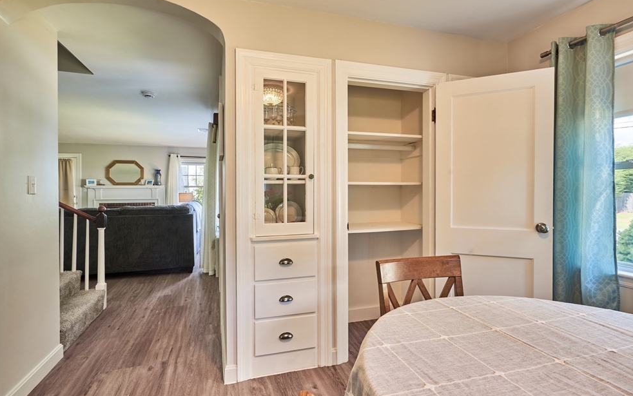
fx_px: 293
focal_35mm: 17
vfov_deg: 68.0
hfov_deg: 94.3
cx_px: 307
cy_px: 196
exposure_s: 1/15
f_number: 10
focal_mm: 16
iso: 250
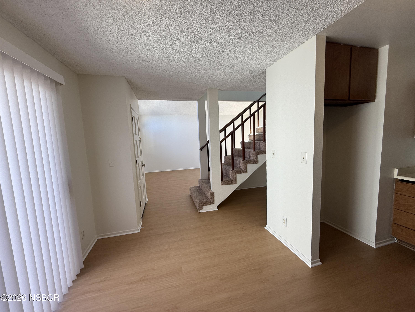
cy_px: 156
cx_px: 208
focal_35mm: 14
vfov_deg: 85.7
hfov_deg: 102.1
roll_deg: +3.5
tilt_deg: -5.7
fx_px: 168
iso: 50
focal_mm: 2.22
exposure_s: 1/120
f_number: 2.2
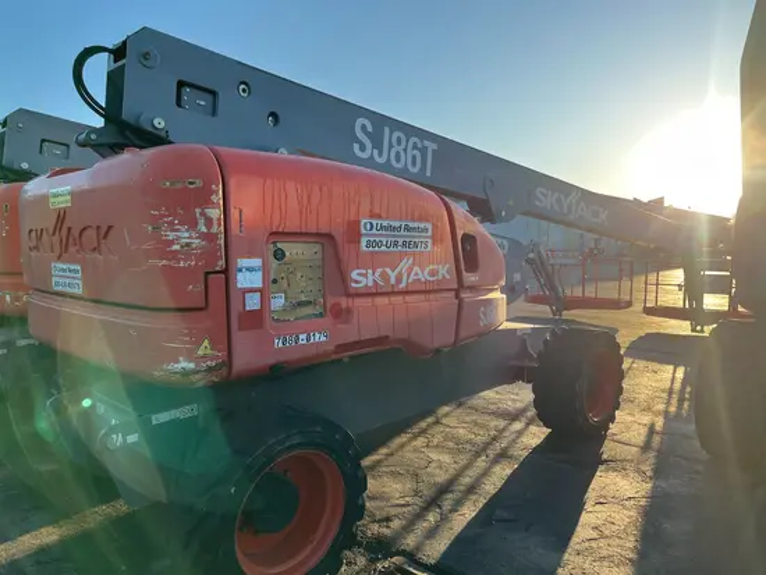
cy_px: 288
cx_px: 383
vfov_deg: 53.1
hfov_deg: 67.3
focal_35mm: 26
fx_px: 576
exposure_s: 1/959
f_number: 1.6
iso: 50
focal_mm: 5.1
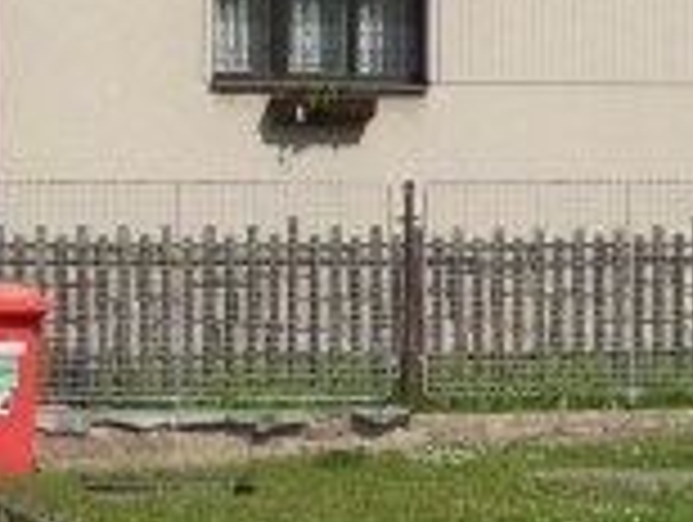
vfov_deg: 7.8
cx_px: 382
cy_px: -338
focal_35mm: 187
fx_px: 3750
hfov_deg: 10.6
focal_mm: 6
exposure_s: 1/500
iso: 80
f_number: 5.6
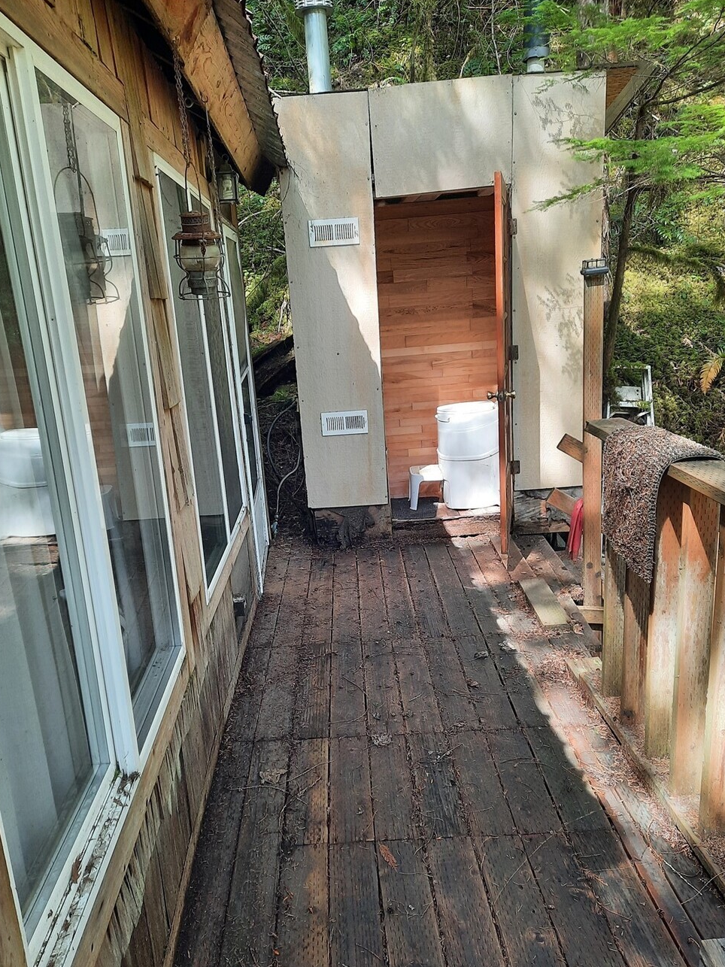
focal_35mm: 28
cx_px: 353
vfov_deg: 63.3
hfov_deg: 49.7
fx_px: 782
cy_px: 537
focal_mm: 4.6
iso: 50
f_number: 2
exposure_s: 1/60
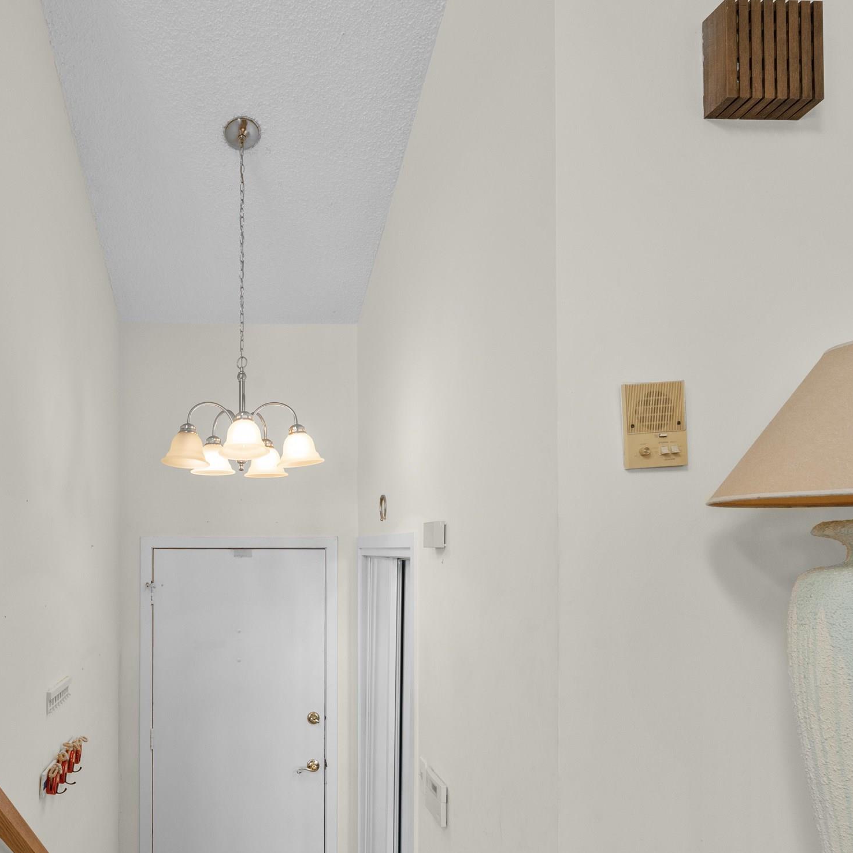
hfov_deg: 64.3
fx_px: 641
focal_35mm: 23
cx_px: 242
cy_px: 546
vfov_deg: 66.0
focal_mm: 13
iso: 320
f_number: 11
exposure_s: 1/6
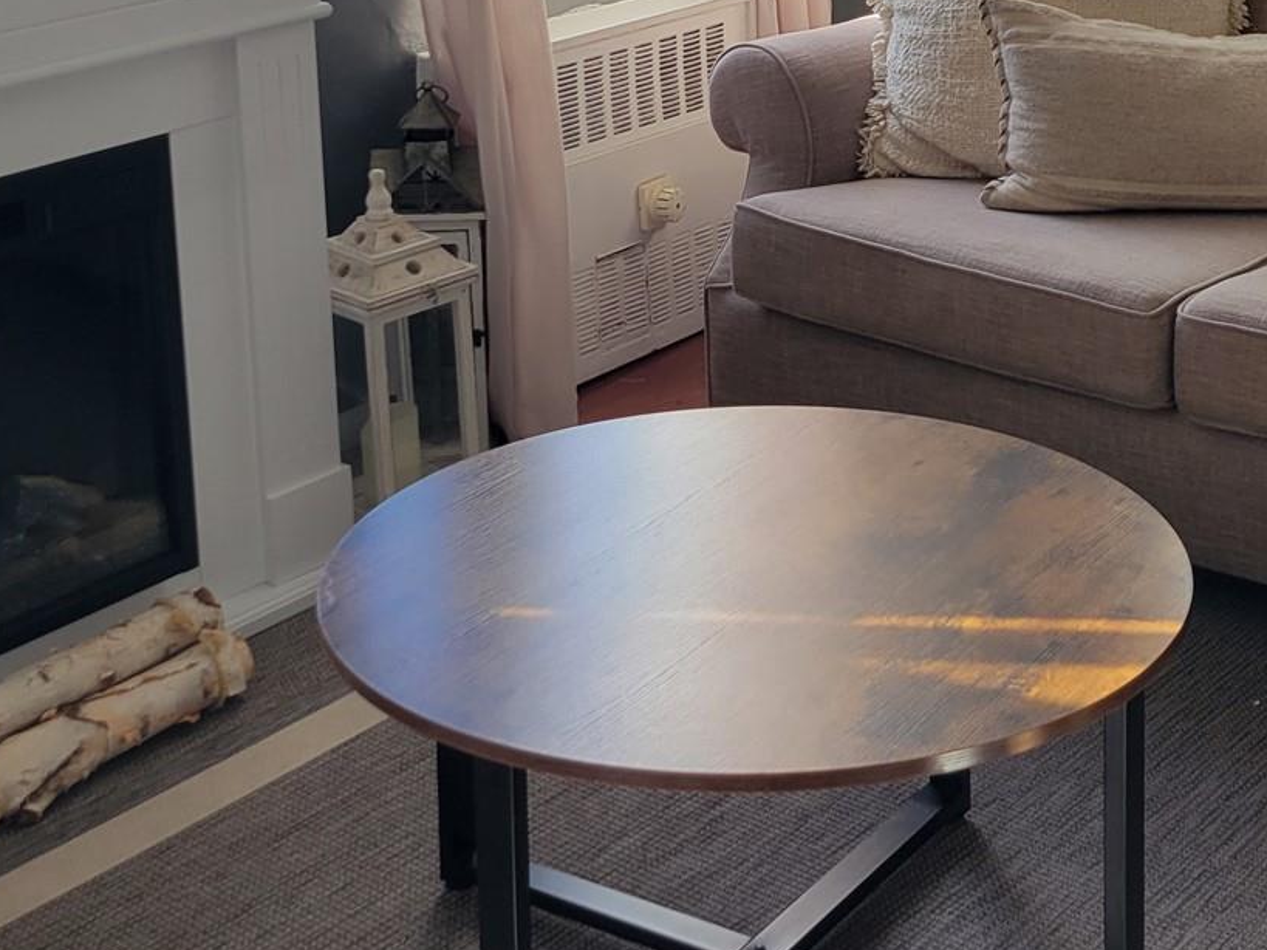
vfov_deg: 21.7
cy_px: -20
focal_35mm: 65
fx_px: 2379
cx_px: 750
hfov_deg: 29.8
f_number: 1.8
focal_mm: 5.4
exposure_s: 1/120
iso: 40
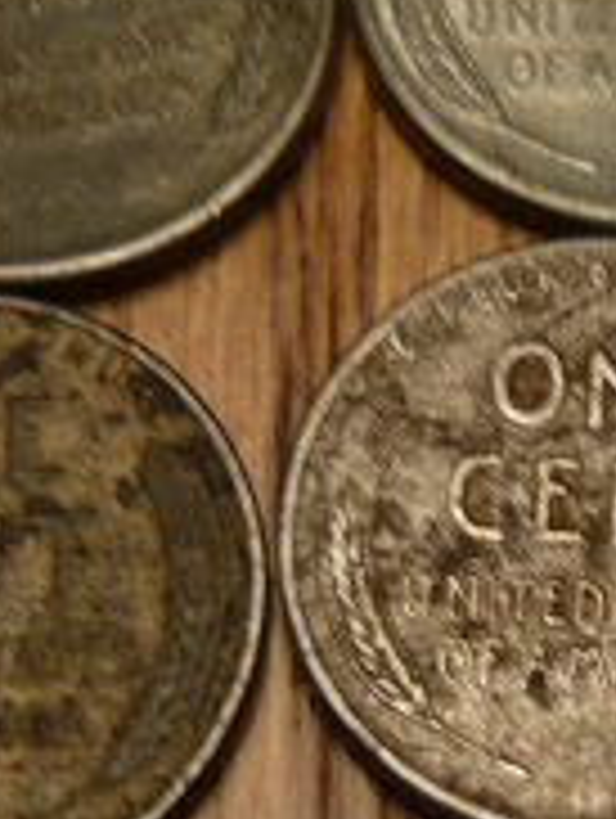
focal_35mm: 116
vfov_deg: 16.9
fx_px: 2746
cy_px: 616
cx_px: 692
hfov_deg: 12.6
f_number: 2.8
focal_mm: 5.5
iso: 100
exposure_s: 1/40
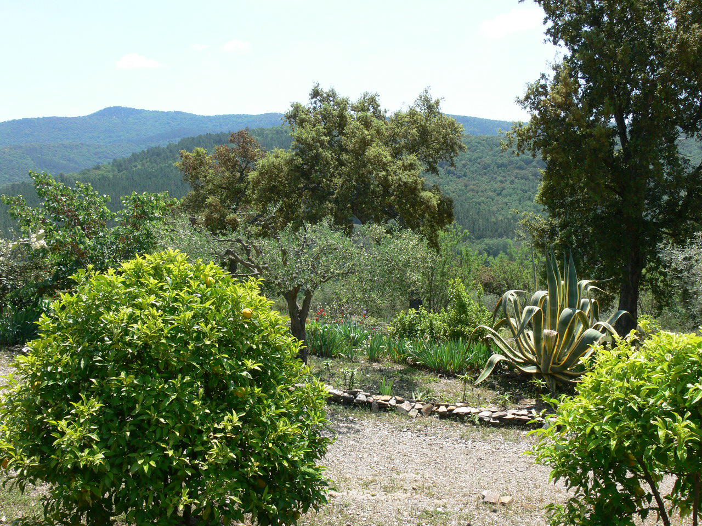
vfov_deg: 40.7
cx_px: 351
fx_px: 710
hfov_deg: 52.6
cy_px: 263
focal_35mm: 35
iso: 80
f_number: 5.6
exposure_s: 1/160
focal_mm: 7.4
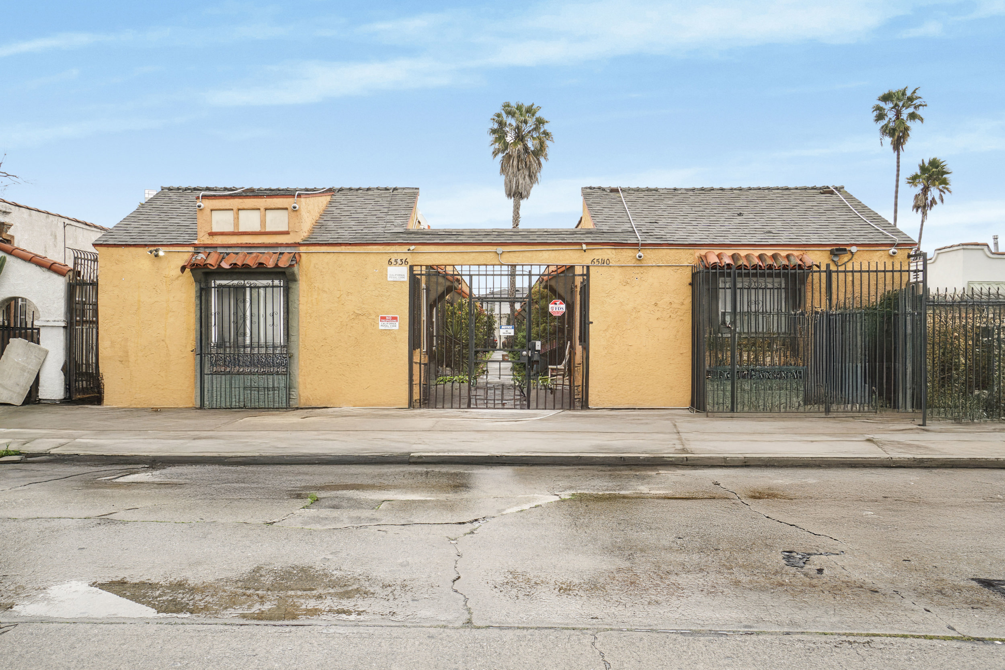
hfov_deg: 70.4
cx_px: 502
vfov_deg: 50.4
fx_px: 712
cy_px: 335
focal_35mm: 26
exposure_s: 1/30
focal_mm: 17
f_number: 10
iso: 100
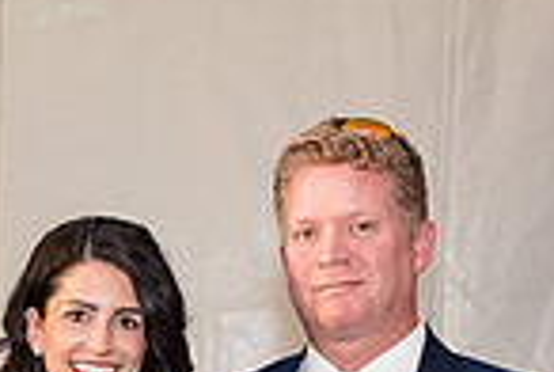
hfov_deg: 15.3
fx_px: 1958
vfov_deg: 10.2
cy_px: 678
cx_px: -190
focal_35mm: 127
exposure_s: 1/80
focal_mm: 21.4
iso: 1600
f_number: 5.6
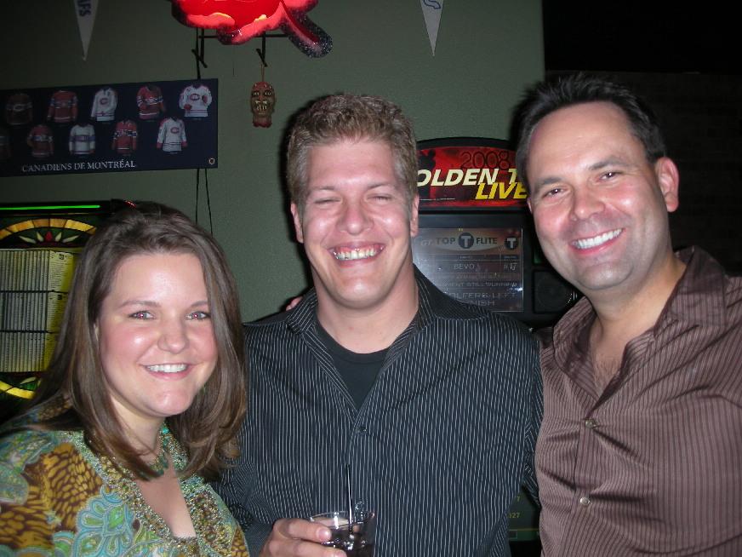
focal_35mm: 35
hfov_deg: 52.6
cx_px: 371
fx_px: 750
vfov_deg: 40.7
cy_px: 278
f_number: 2.8
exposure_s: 1/60
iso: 56
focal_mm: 5.8
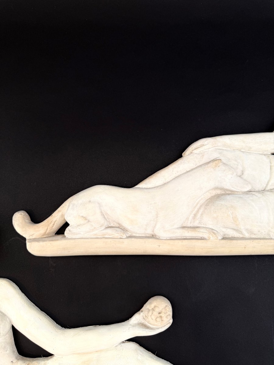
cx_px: 137
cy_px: 182
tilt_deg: -83.4
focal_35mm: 24
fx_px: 253
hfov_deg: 56.8
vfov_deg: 71.6
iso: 125
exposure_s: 1/50
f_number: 1.78
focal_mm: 6.76
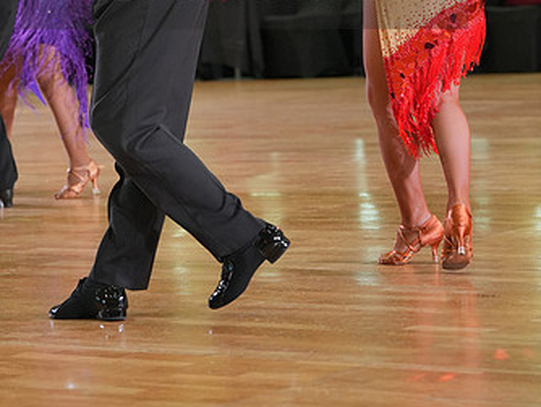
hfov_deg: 11.8
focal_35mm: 167
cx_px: 245
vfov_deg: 8.8
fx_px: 2612
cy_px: -24
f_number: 4
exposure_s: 1/400
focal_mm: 100
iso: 2500
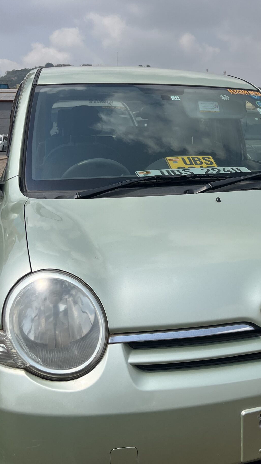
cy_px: 177
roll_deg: +1.6
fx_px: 492
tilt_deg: -4.1
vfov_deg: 50.0
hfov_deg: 28.6
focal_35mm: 40
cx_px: 232
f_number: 1.6
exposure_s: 1/6173
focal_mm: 5.1
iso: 50
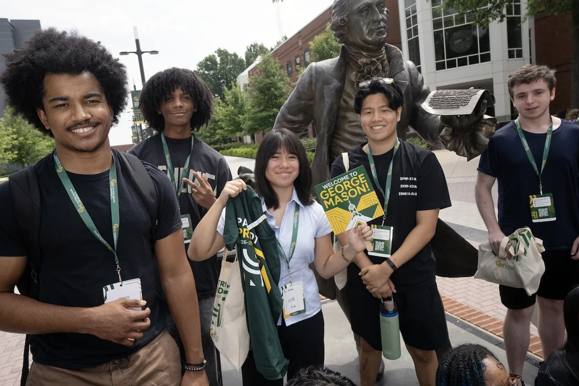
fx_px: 418
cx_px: 290
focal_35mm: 26
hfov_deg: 69.4
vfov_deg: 49.6
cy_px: 193
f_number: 9
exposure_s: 1/320
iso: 100
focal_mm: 26
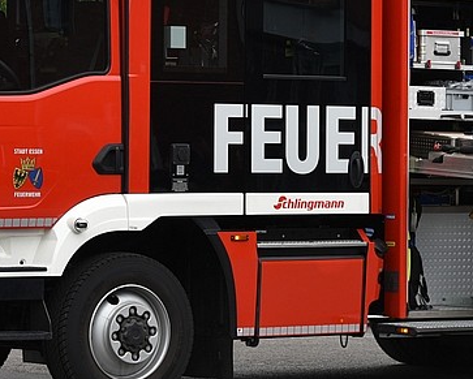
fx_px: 2606
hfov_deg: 10.4
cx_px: 311
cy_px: 117
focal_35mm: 186
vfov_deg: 8.3
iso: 200
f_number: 8
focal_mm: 80
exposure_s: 1/320
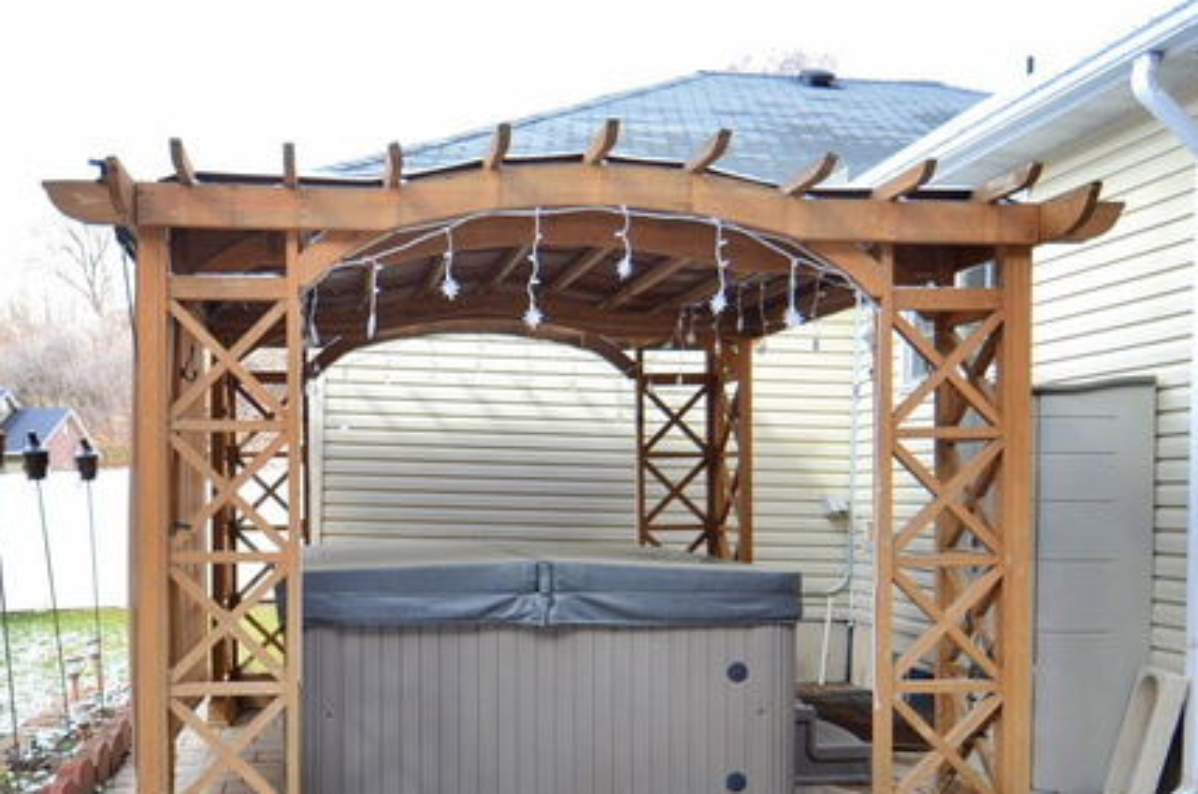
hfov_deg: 55.1
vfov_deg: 38.7
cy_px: 508
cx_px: 401
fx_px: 1121
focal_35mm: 34
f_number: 4.2
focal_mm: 15
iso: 100
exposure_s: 1/80
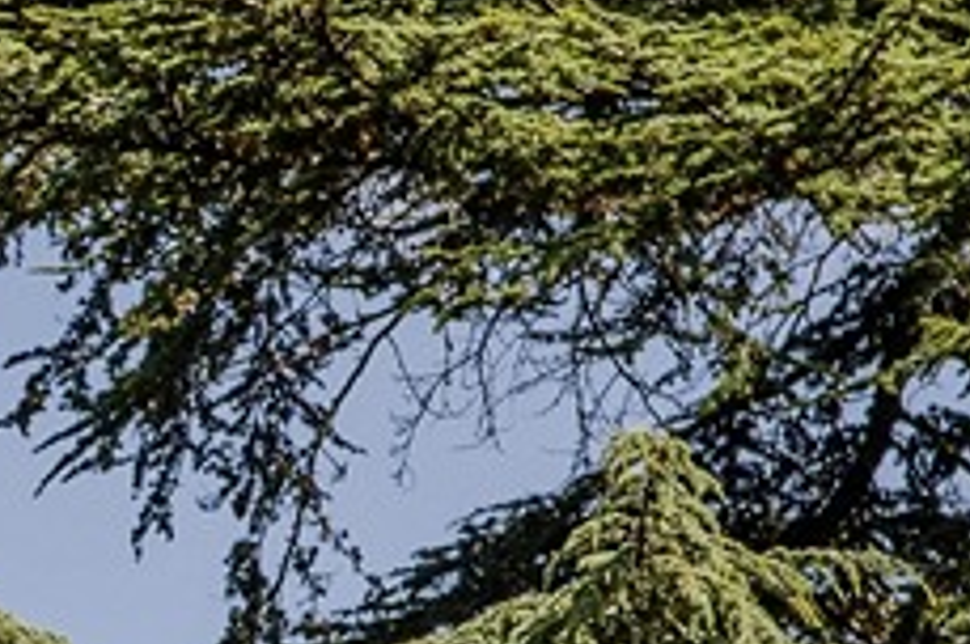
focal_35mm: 458
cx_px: -250
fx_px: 12323
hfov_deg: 4.5
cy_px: 521
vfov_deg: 3.0
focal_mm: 70
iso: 100
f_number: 6.3
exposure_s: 1/400
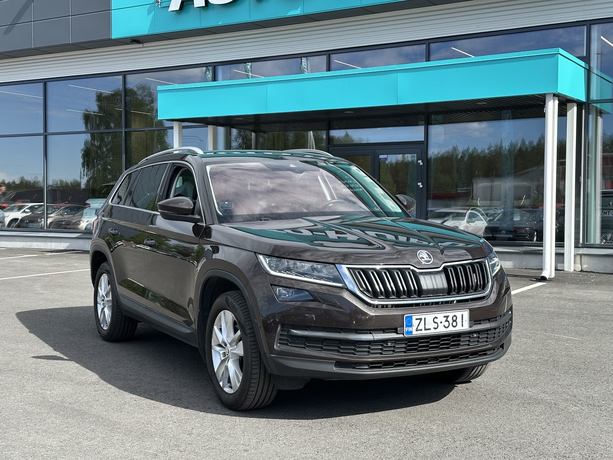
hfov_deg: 39.7
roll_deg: -1.0
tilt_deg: -2.1
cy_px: 230
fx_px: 850
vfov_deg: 30.3
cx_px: 306
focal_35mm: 48
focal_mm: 6.86
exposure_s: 1/1212
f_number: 1.78
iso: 64
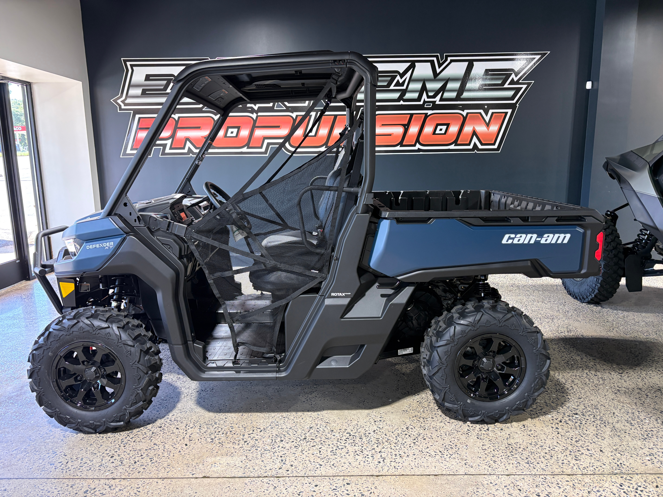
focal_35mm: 26
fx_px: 498
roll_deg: +1.1
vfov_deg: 53.1
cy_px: 248
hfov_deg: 67.3
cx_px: 332
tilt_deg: -9.8
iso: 160
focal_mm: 5.96
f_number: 1.6
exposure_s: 1/60
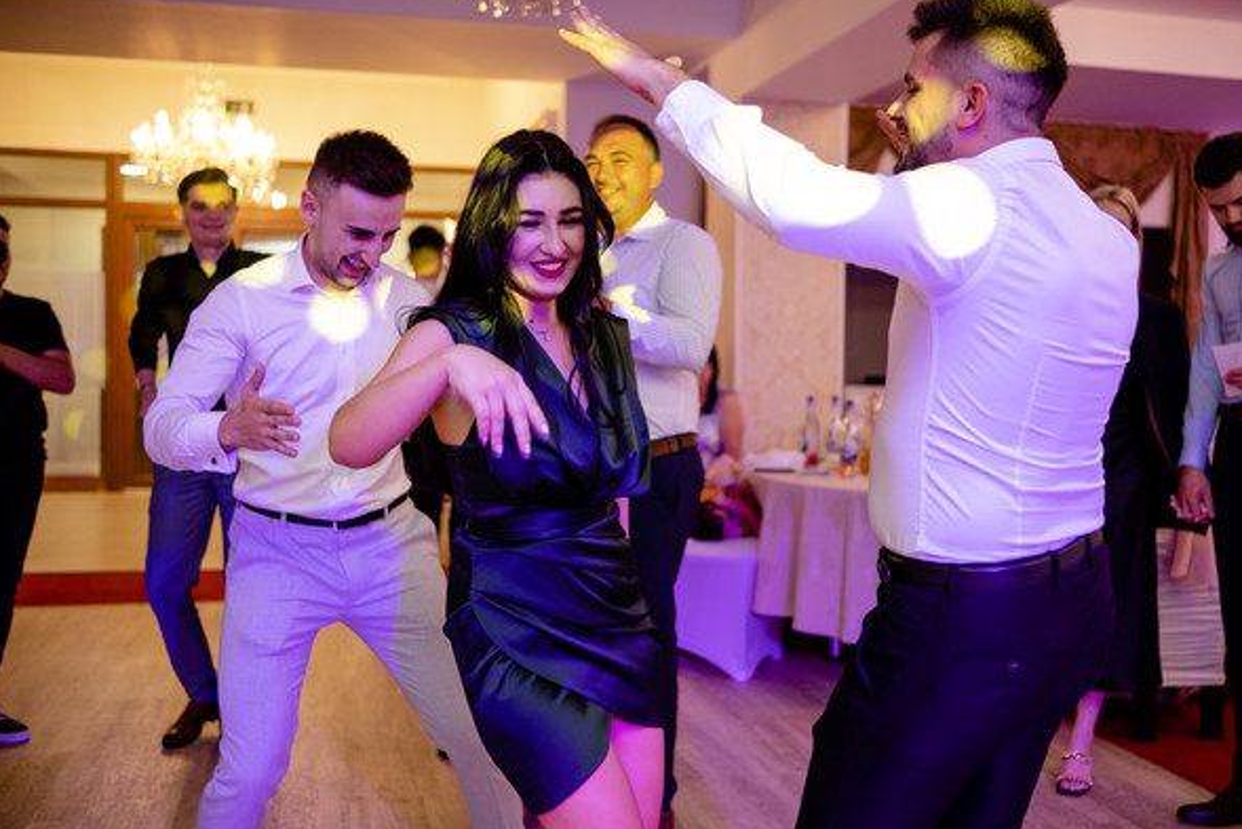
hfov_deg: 50.7
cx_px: 656
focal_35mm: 38
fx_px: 1311
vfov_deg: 35.1
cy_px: 404
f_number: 1.4
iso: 640
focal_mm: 23
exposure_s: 1/200
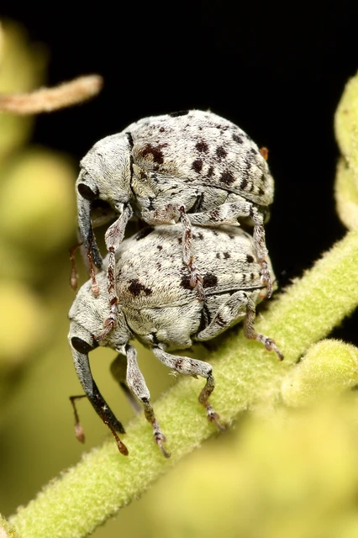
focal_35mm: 225
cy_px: 269
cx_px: 179
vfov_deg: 9.2
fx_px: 3360
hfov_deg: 6.1
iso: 100
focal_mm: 150
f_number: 10
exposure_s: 1/250
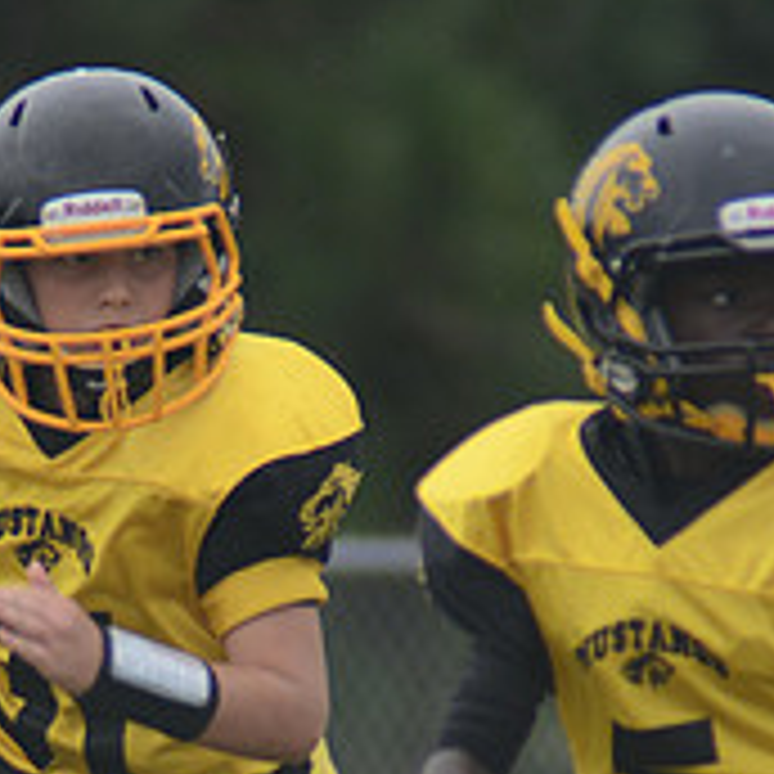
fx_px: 43308
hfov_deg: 1.0
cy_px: 774
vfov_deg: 1.0
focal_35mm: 1712
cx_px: 72
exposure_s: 1/800
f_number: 6.3
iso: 400
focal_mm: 400
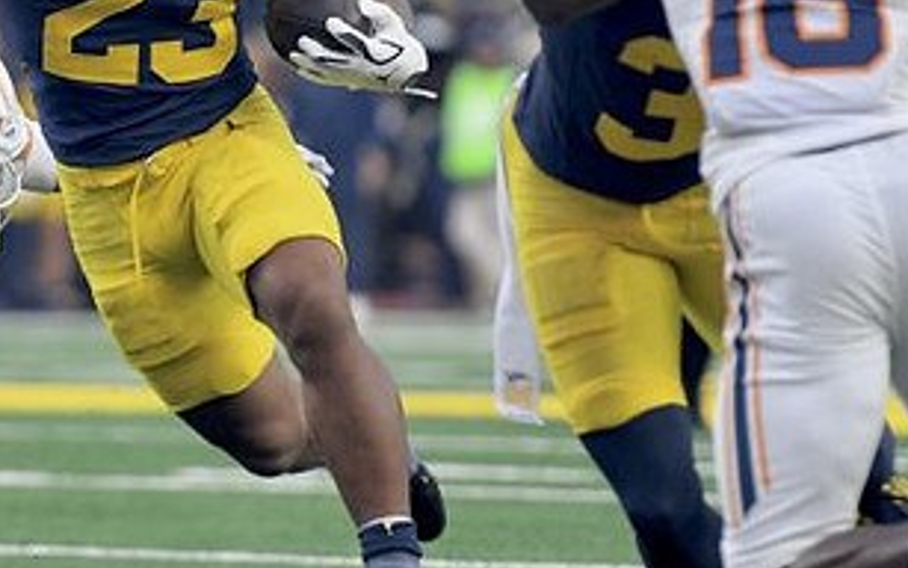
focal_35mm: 577
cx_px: 139
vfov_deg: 2.3
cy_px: 68
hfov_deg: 3.6
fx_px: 14281
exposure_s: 1/1000
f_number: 2.8
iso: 1000
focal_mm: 200
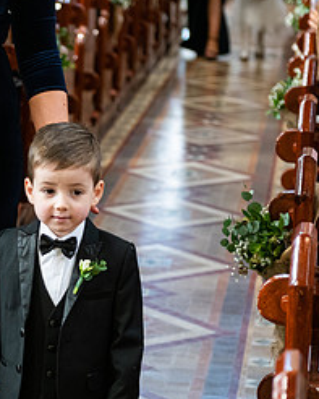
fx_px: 1828
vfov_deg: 12.4
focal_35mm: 155
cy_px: 213
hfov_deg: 9.9
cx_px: 50
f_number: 3.5
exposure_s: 1/160
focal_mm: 70
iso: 800
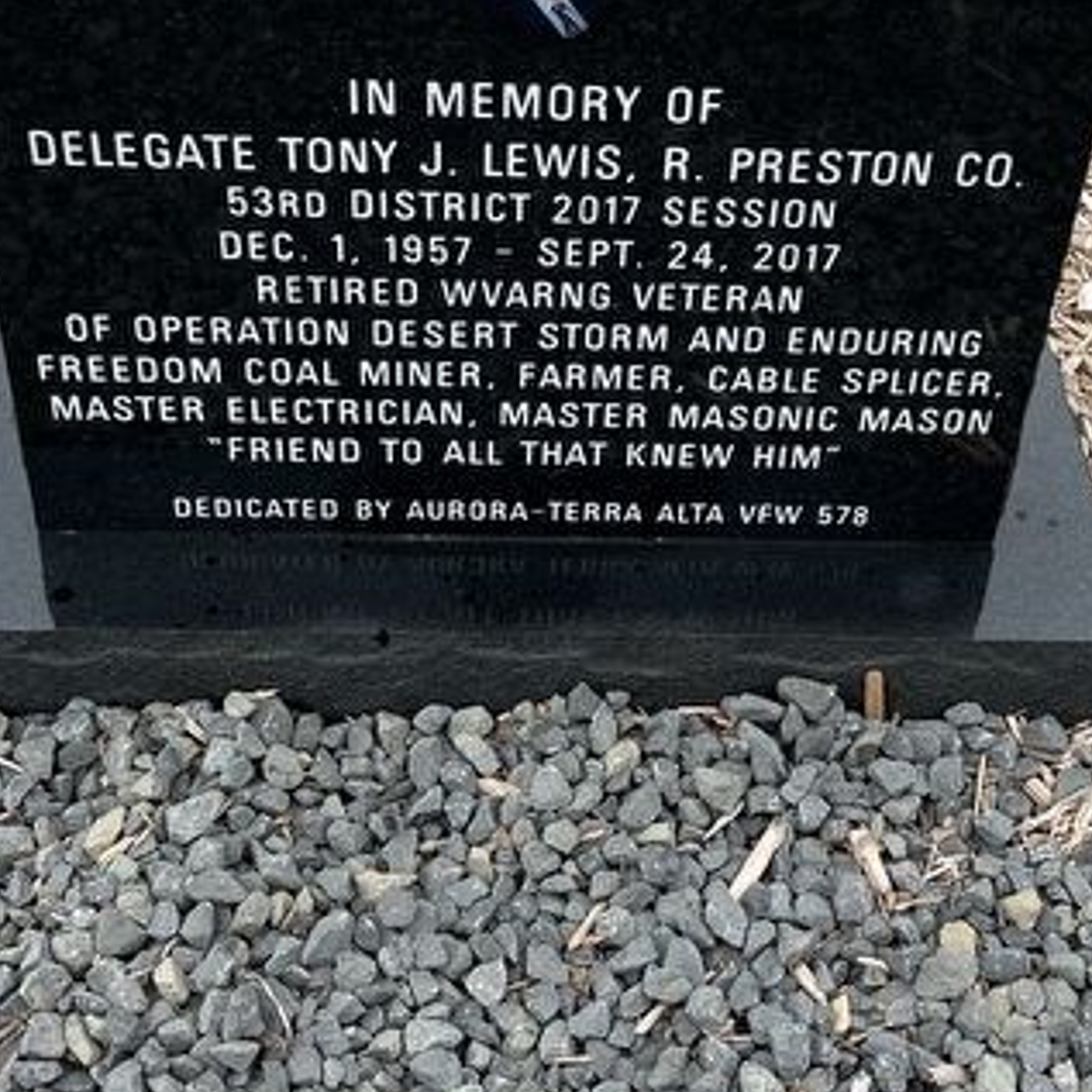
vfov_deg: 29.2
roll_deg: -3.4
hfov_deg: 29.5
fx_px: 2070
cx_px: 606
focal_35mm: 58
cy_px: 300
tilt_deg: -40.1
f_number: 1.6
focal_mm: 5.1
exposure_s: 1/353
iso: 50
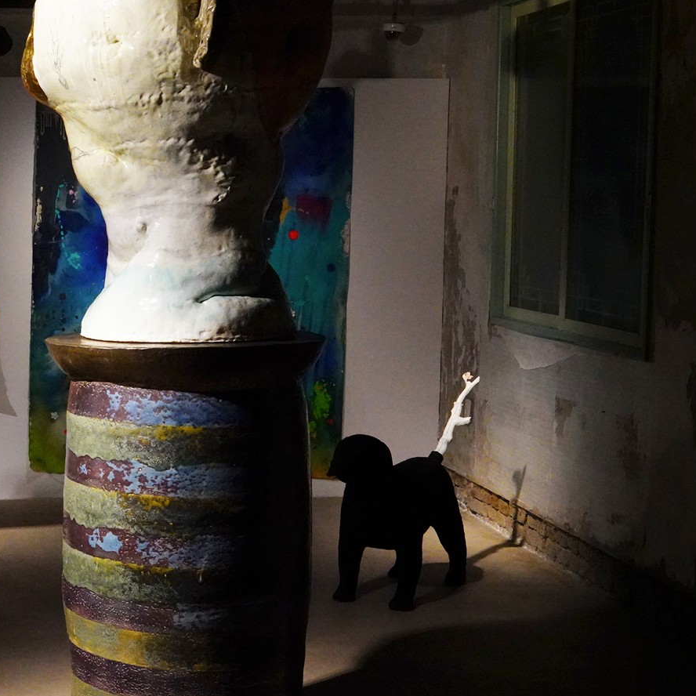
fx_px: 1524
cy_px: 328
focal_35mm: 67
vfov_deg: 25.7
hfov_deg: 24.4
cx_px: -16
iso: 10000
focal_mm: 35
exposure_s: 1/100
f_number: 10
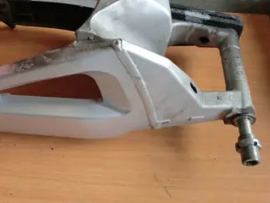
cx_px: 105
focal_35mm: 41
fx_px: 320
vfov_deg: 35.1
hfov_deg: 45.5
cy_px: 88
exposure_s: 1/80
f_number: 3.2
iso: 50
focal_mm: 4.9
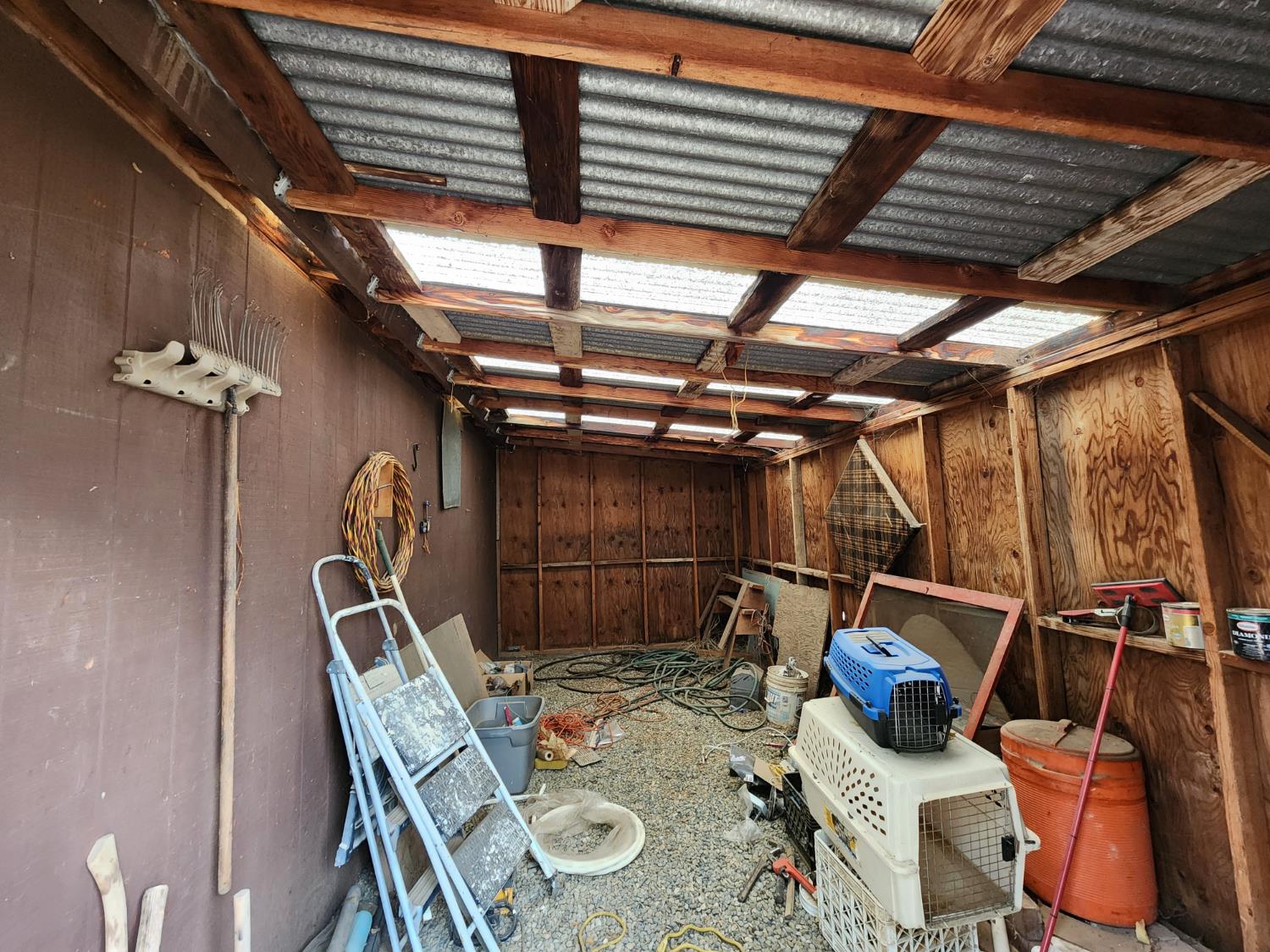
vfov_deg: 89.9
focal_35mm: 13
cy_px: 476
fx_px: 477
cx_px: 635
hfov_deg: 106.2
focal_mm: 2.2
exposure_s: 1/60
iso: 320
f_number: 2.2
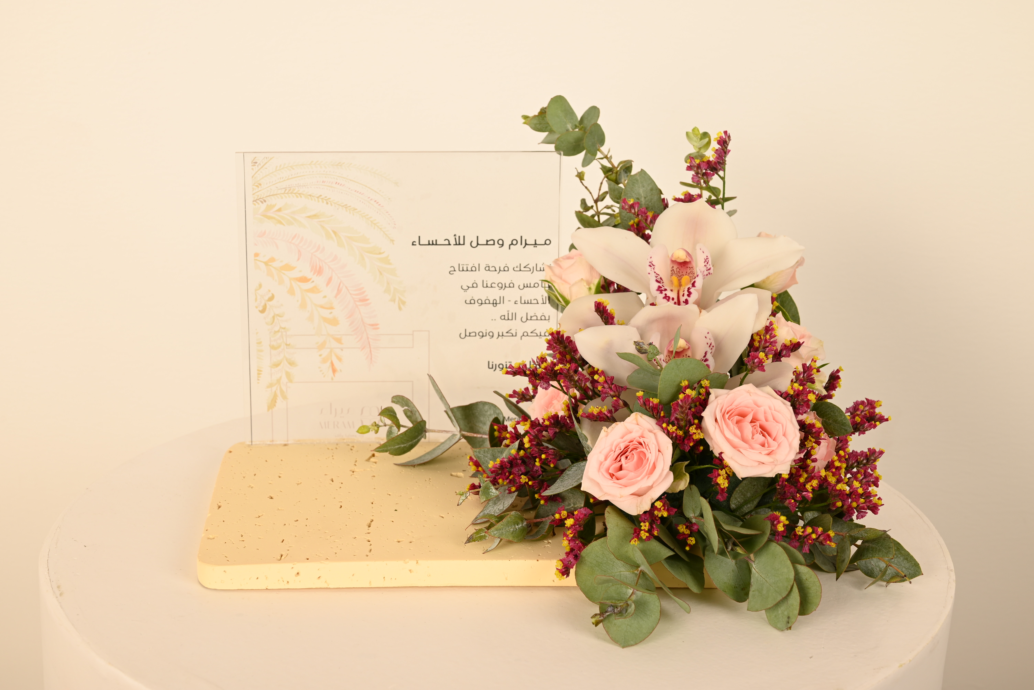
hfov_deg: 33.9
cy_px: 345
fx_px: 1695
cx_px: 517
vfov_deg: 23.0
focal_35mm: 59
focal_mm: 59
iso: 125
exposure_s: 1/160
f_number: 11
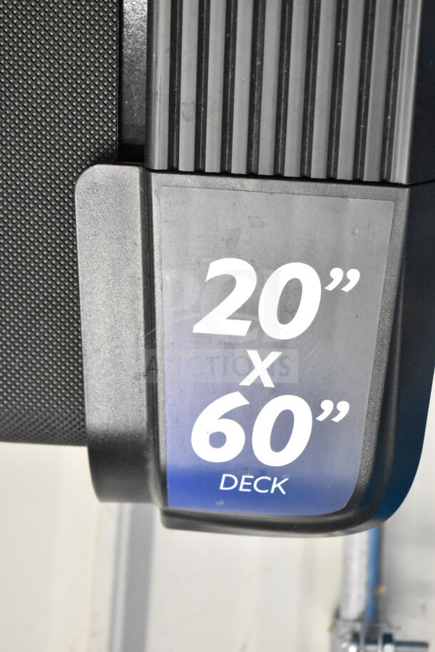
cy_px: 326
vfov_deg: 24.6
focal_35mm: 82
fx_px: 1494
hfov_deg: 16.6
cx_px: 218
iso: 5000
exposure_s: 1/100
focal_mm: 55
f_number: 5.6
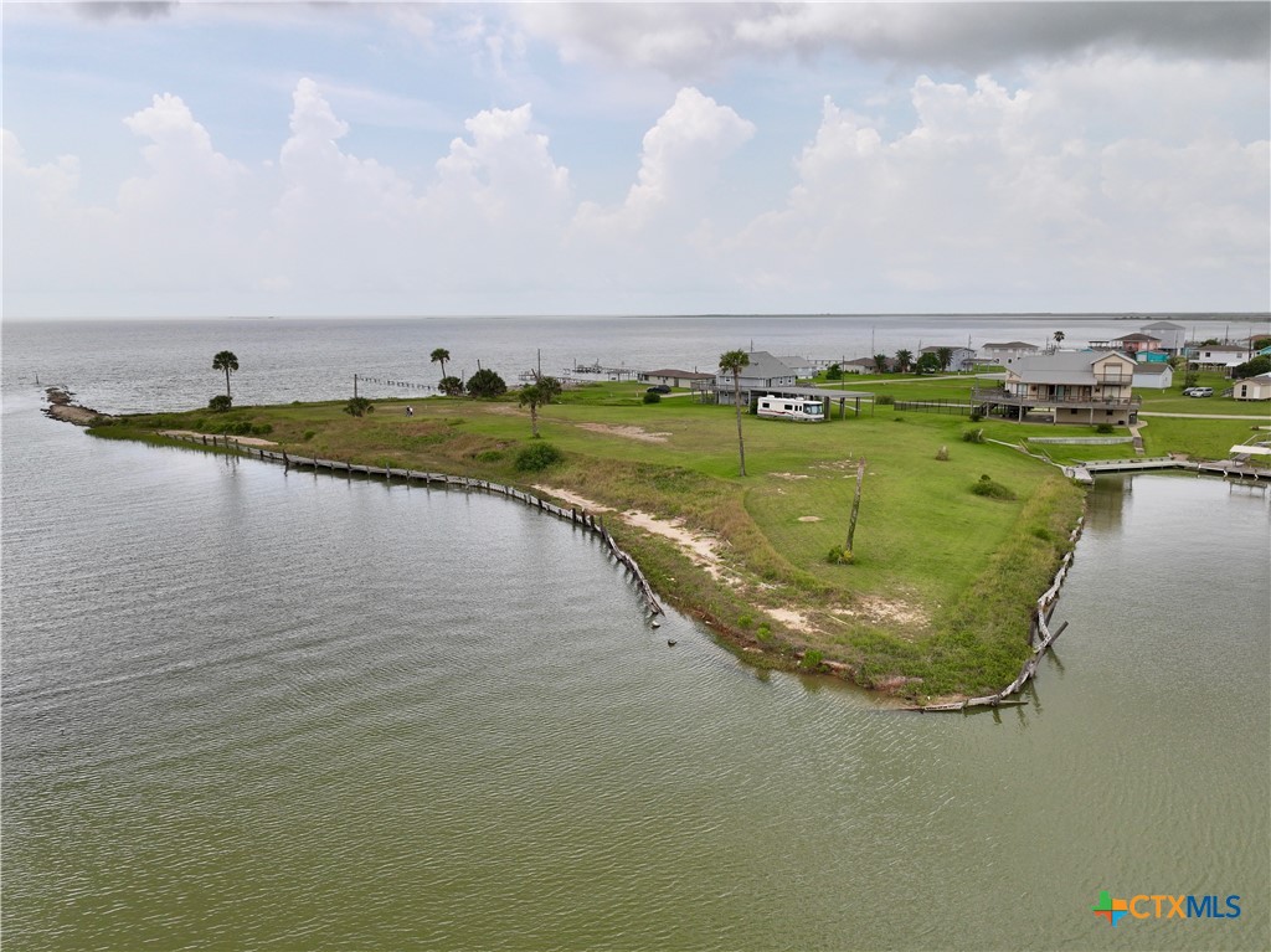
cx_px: 636
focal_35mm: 24
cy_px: 476
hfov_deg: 71.6
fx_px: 881
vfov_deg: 56.8
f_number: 2.8
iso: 120
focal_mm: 12.29
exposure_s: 1/160
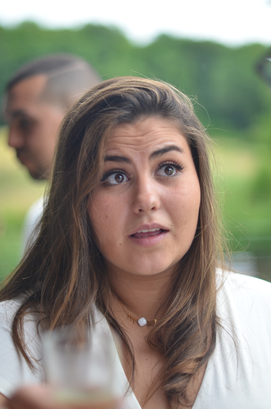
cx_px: 136
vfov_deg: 27.0
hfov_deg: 18.1
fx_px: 850
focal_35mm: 75
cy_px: 204
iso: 200
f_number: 1.4
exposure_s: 1/400
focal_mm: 50
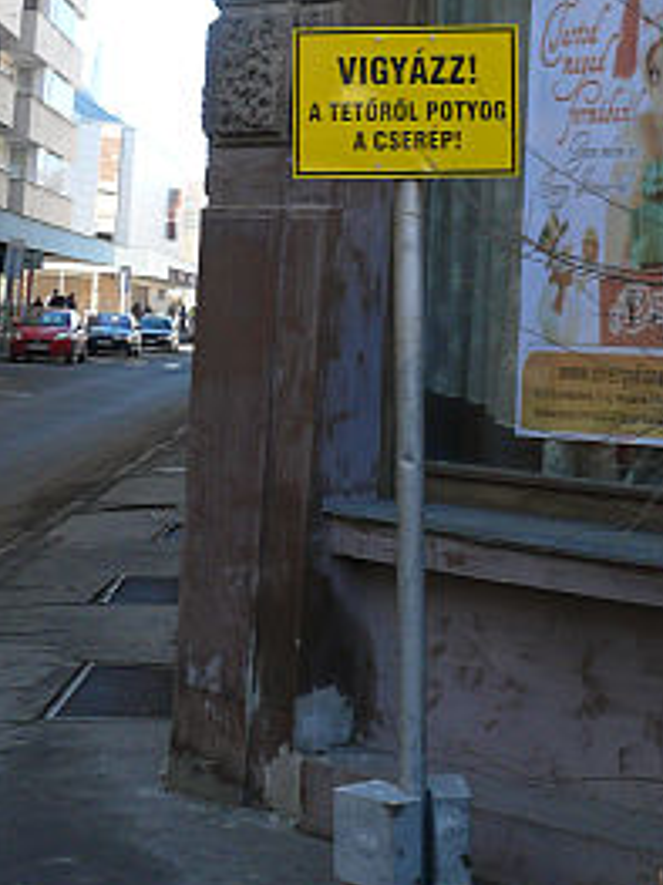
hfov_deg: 18.3
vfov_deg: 24.0
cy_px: 168
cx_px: 478
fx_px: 2045
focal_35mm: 80
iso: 100
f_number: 4
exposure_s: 1/100
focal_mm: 7.4
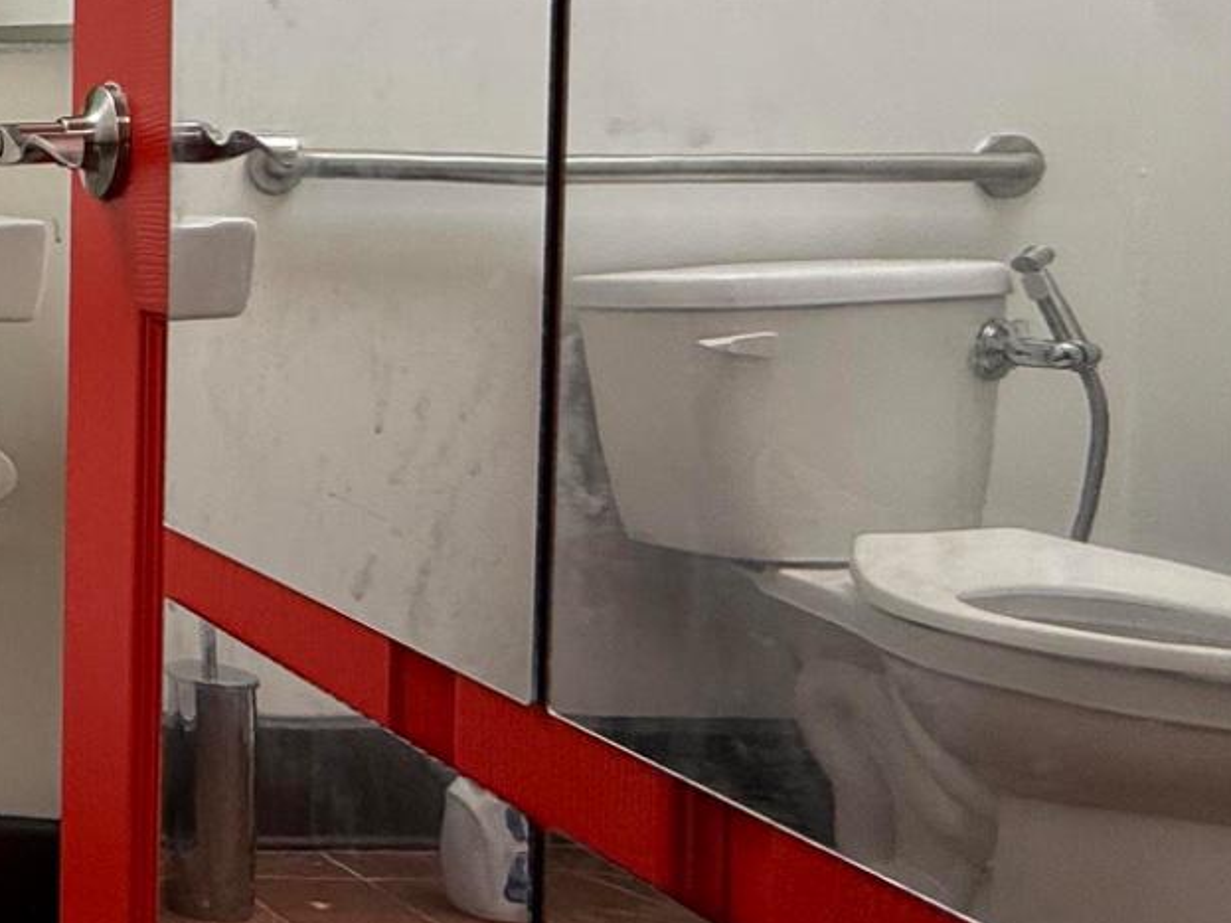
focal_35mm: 46
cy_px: 241
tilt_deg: -1.9
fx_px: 1636
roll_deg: -0.3
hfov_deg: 25.5
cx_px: -771
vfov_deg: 31.0
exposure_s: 1/120
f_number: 2.2
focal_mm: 2.22
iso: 50
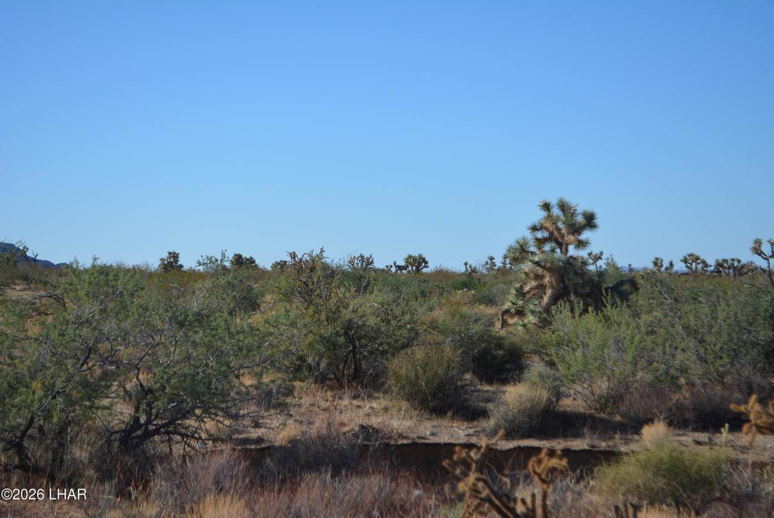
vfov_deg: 16.6
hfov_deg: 24.6
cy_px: 259
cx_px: 387
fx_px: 1775
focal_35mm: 82
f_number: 7.1
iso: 400
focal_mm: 55
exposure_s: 1/1600
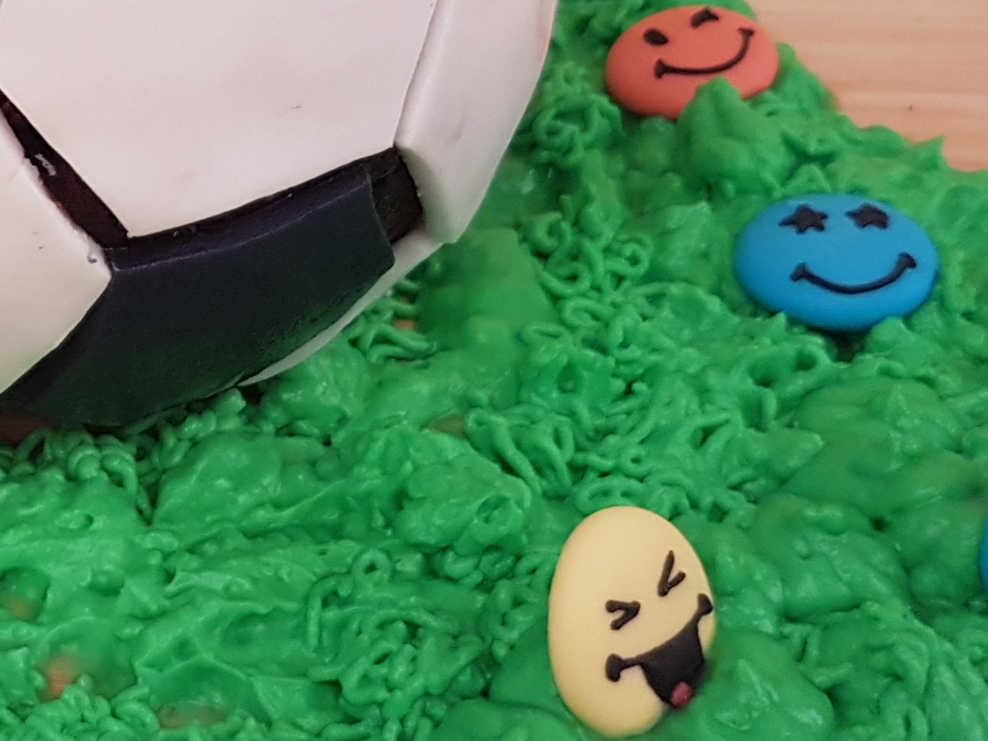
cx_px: -95
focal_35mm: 67
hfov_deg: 26.7
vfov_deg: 21.3
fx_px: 1912
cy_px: 28
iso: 125
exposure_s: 1/50
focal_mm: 4.2
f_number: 1.7
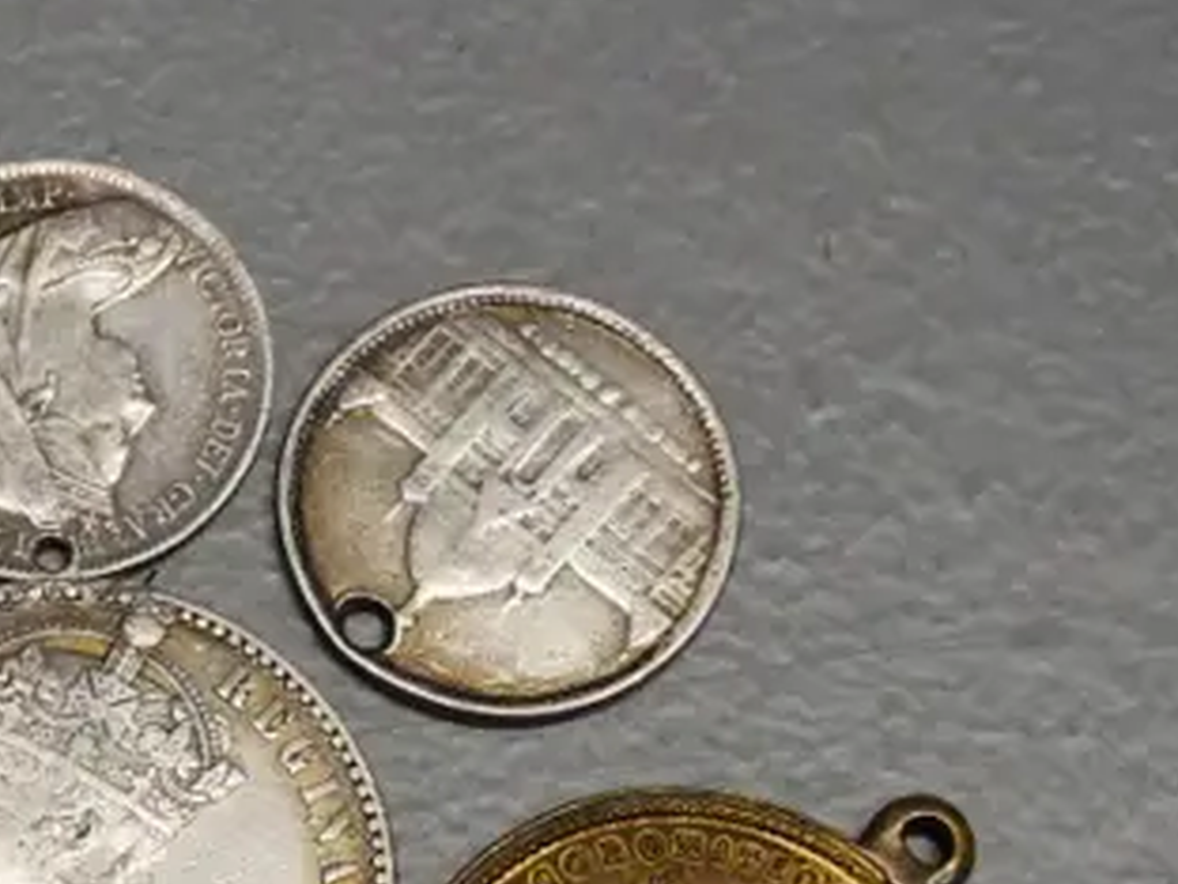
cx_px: -438
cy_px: 1054
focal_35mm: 151
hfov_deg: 12.6
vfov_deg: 9.7
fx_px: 5139
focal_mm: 23
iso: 800
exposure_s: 1/80
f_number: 5.6
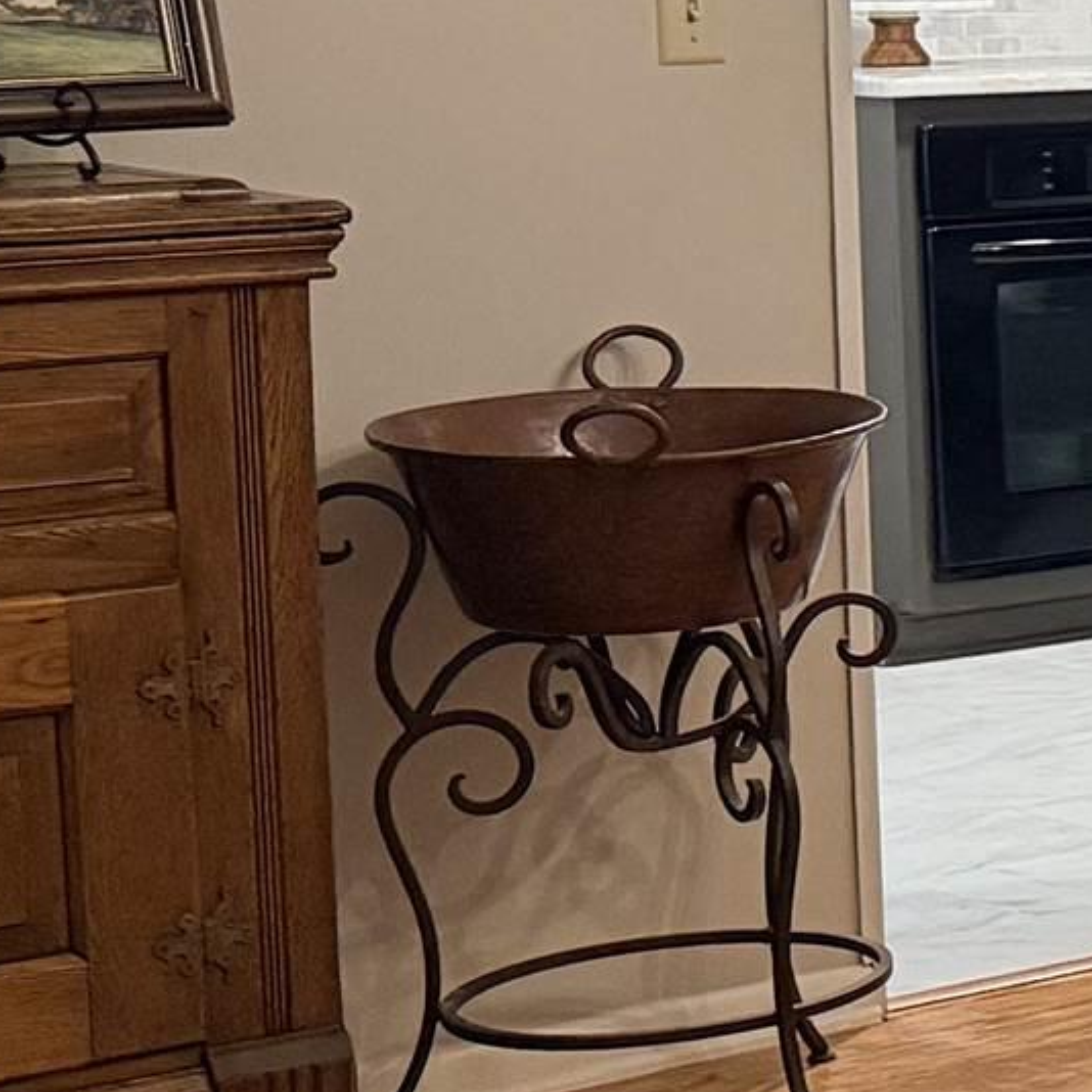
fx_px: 4354
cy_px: 239
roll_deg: +0.5
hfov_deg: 11.1
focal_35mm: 122
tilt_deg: -4.7
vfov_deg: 14.2
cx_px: 2883
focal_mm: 6.76
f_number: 1.78
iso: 400
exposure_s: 1/60
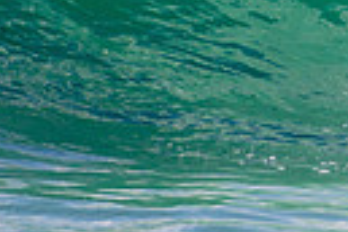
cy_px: -268
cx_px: 739
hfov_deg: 0.8
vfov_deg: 0.5
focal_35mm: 2694
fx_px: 26040
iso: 360
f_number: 5.6
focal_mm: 400
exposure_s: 1/2000
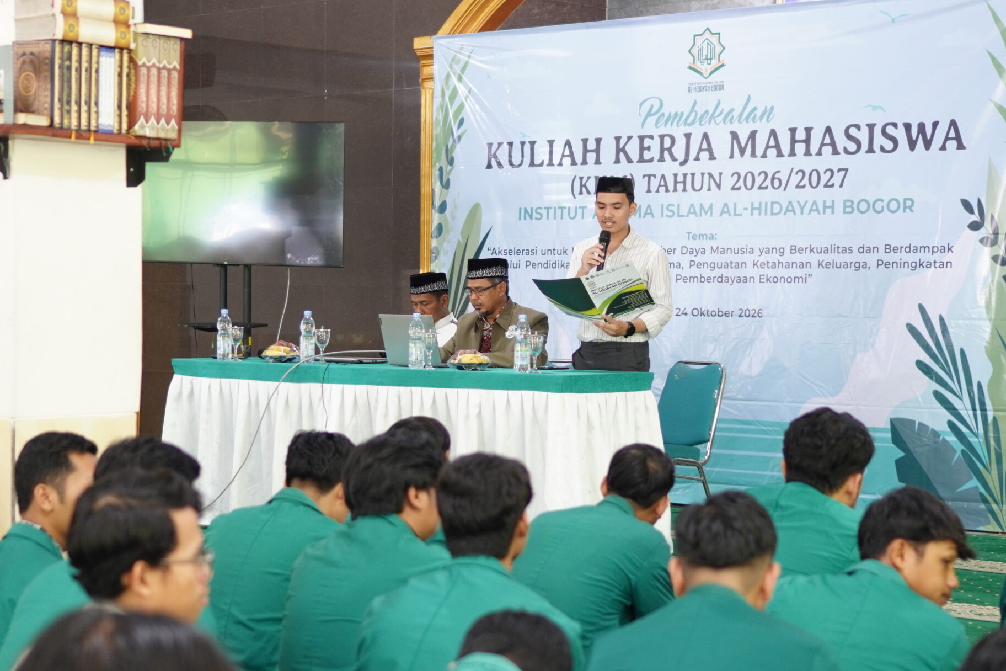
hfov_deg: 27.5
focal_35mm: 74
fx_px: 2059
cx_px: 507
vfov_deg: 18.5
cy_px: 340
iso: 400
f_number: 1.8
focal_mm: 35
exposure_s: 1/100
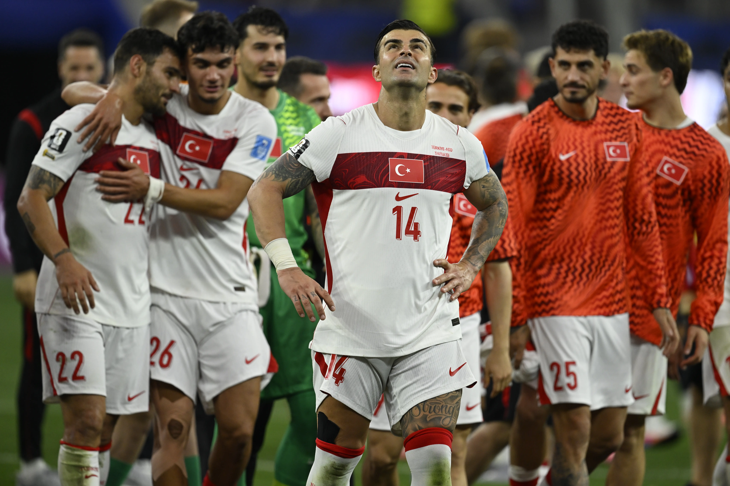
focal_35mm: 600
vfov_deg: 2.3
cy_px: 243
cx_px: 365
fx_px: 12166
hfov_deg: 3.4
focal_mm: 600
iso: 1600
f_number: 4
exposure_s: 1/1000
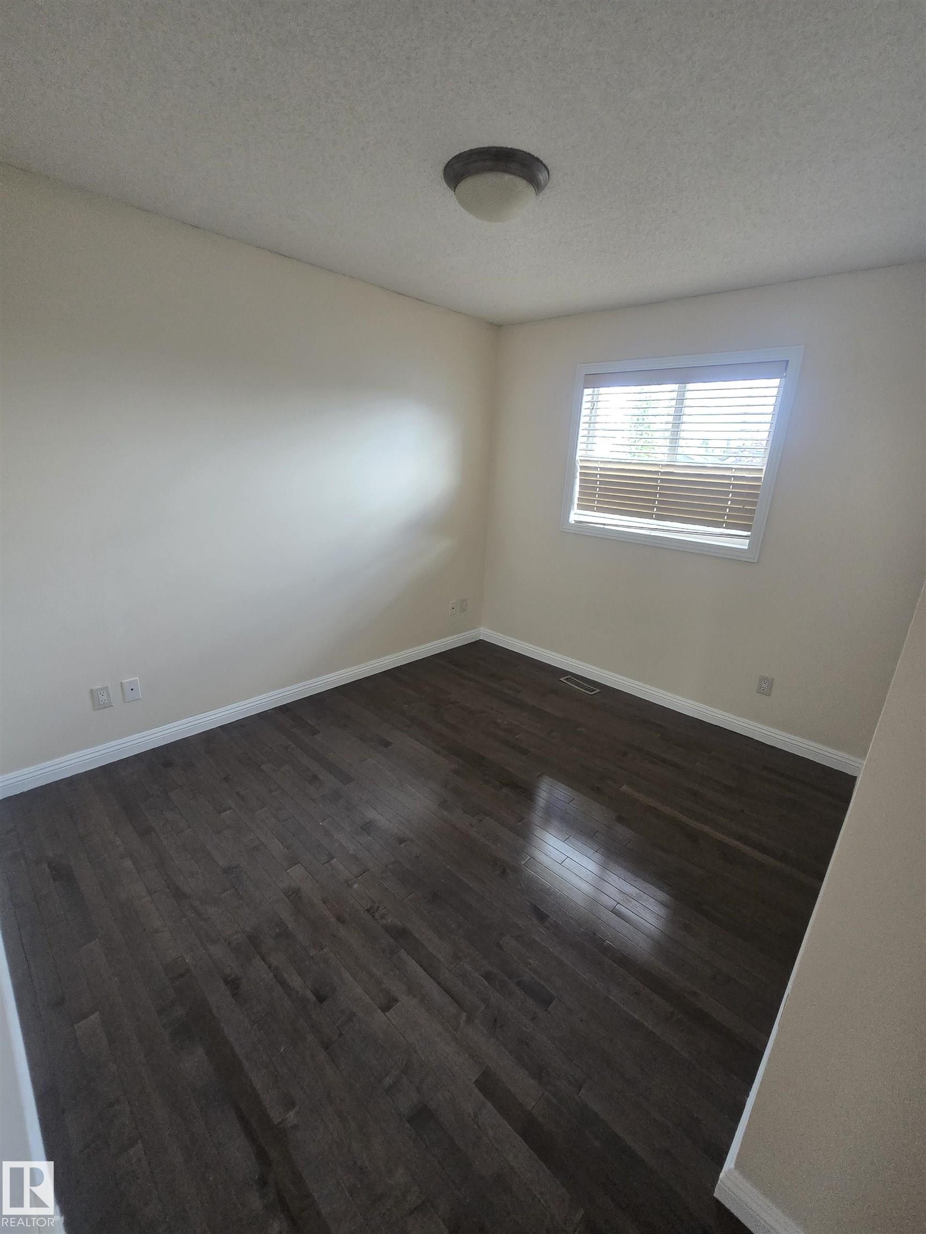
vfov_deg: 106.2
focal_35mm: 13
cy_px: 617
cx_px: 463
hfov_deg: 89.9
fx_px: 464
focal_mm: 2.2
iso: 320
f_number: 2.2
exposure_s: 1/60
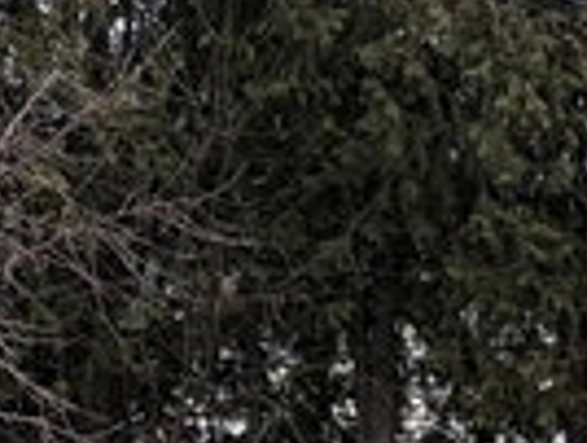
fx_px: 3364
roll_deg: -0.7
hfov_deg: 8.9
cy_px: 987
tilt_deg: -10.1
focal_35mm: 198
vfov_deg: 7.2
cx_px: 1498
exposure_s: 1/1364
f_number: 1.6
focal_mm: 5.96
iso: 64
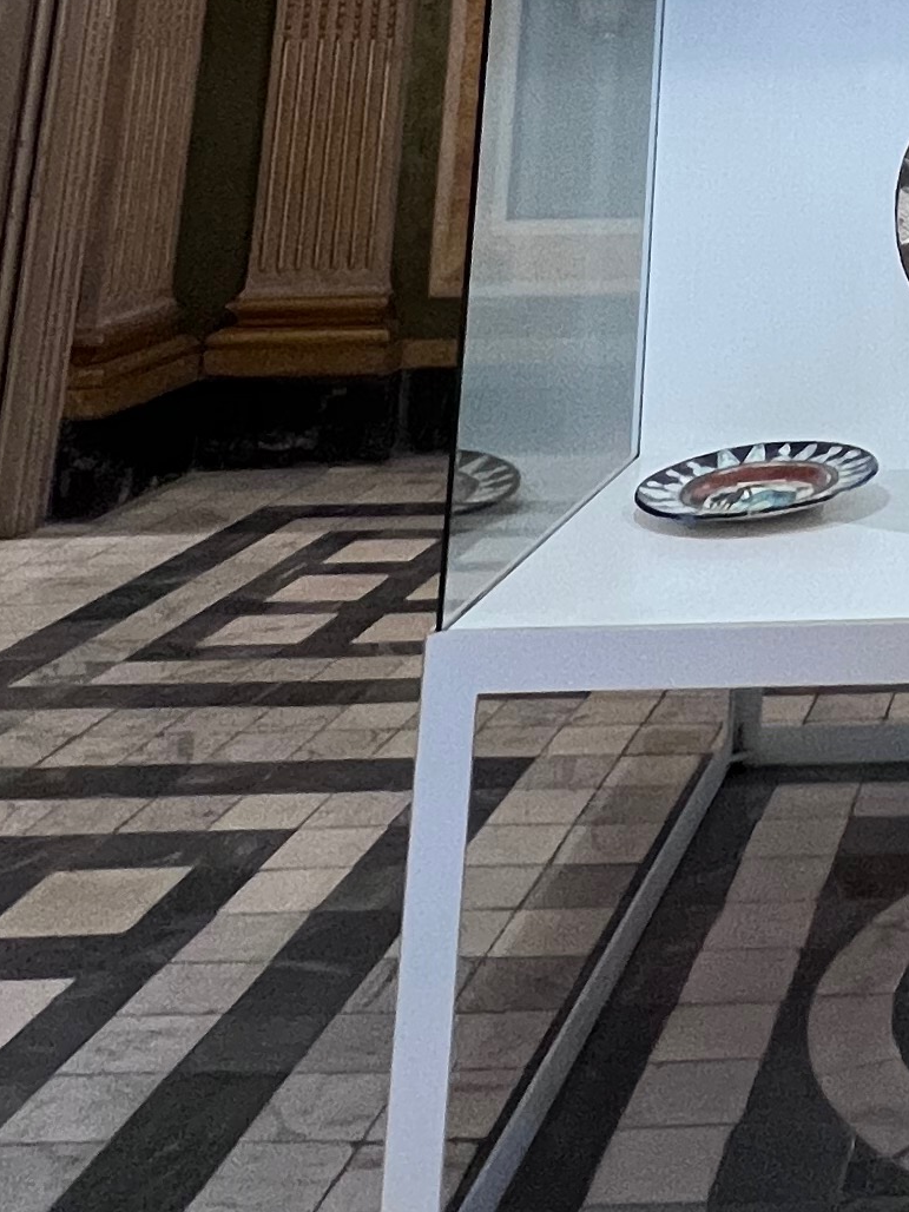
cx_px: 1186
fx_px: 1786
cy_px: -561
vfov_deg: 27.4
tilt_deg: +17.1
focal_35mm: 51
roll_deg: +0.9
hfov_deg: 24.8
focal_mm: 1.57
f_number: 1.8
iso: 320
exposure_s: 1/50
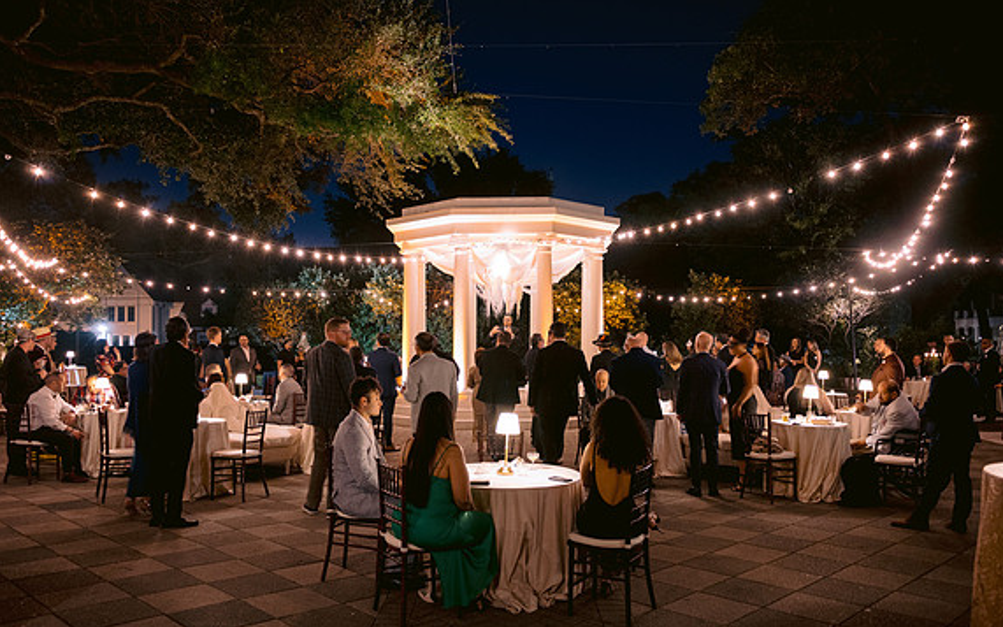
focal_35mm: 29
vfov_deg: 43.2
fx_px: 793
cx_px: 508
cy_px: 324
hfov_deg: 64.6
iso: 800
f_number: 3.2
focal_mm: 28
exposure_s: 1/6
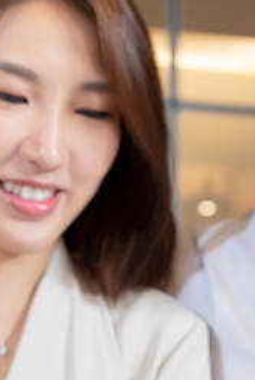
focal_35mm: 110
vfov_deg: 18.4
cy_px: 301
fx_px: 1165
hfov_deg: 12.4
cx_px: 211
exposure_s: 1/80
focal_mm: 30
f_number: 2.8
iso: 200
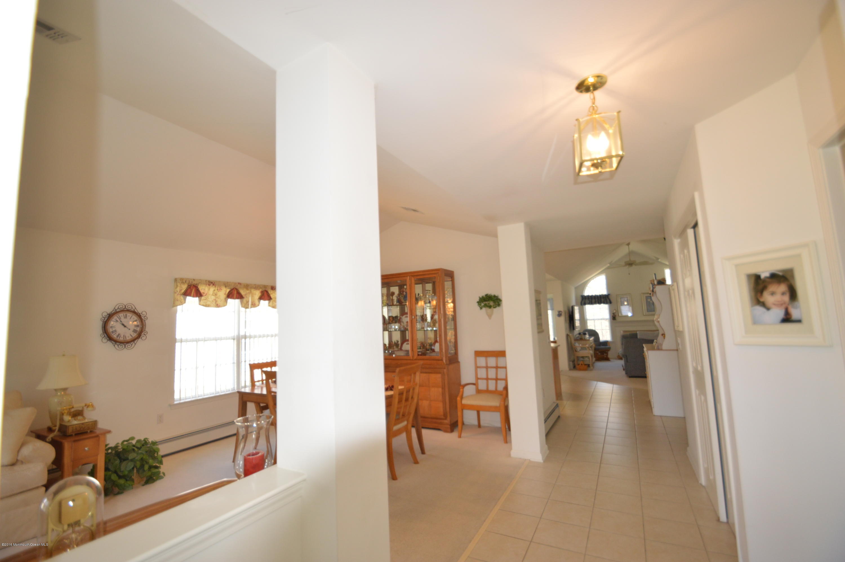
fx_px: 352
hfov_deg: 100.4
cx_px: 422
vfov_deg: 77.2
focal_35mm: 15
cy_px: 281
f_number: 4
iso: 400
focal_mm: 10
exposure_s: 1/125
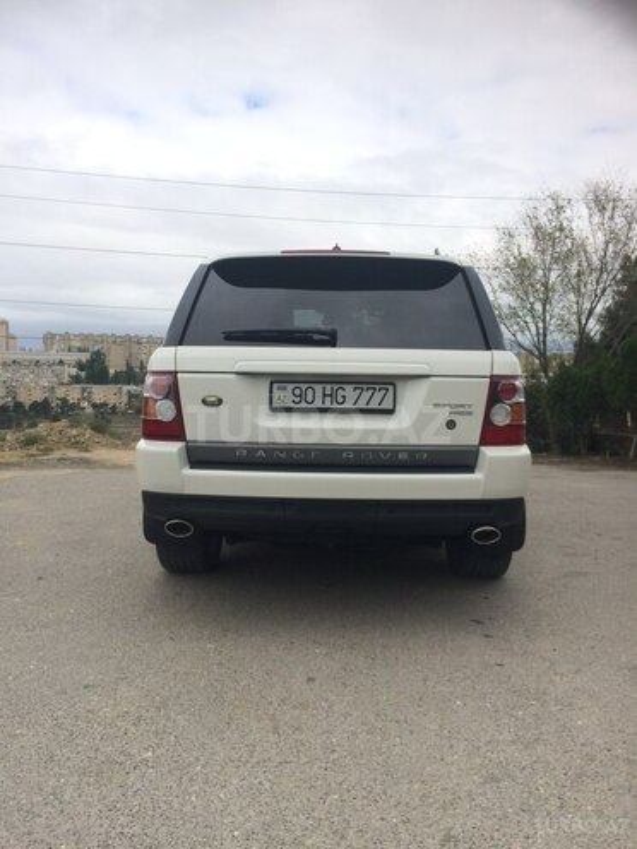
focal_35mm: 29
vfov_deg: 61.7
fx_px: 712
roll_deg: -0.2
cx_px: 318
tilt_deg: -5.1
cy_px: 424
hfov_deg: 48.2
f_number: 2.2
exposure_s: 1/933
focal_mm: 4.15
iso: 32
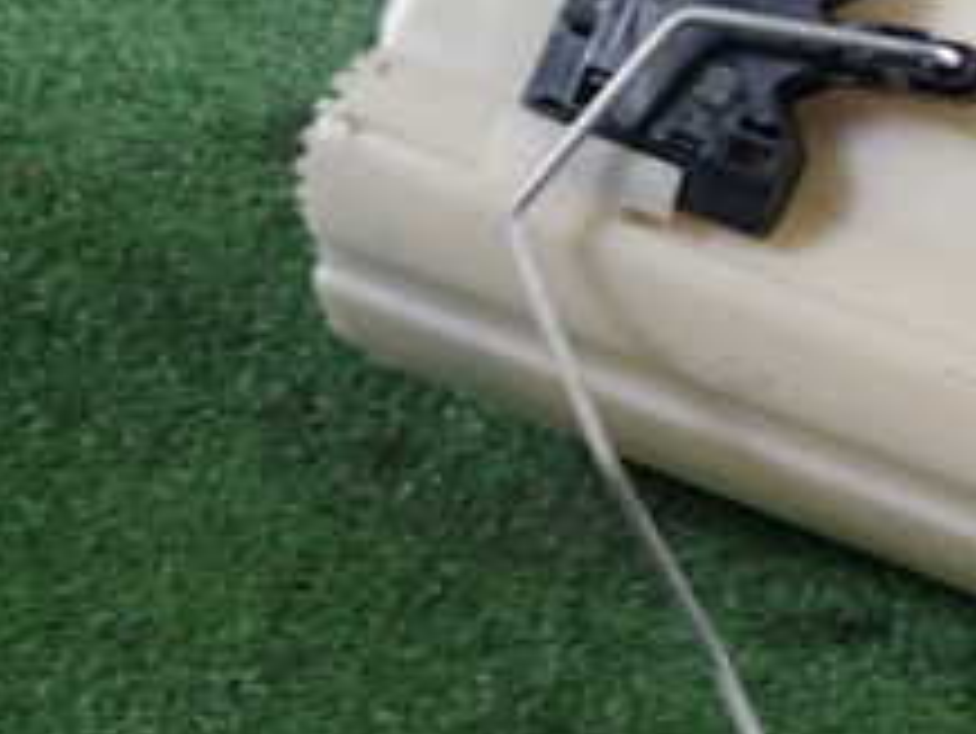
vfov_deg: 17.8
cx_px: 1250
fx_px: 2341
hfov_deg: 21.4
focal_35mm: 83
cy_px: 252
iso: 200
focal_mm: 5.4
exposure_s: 1/40
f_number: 2.3
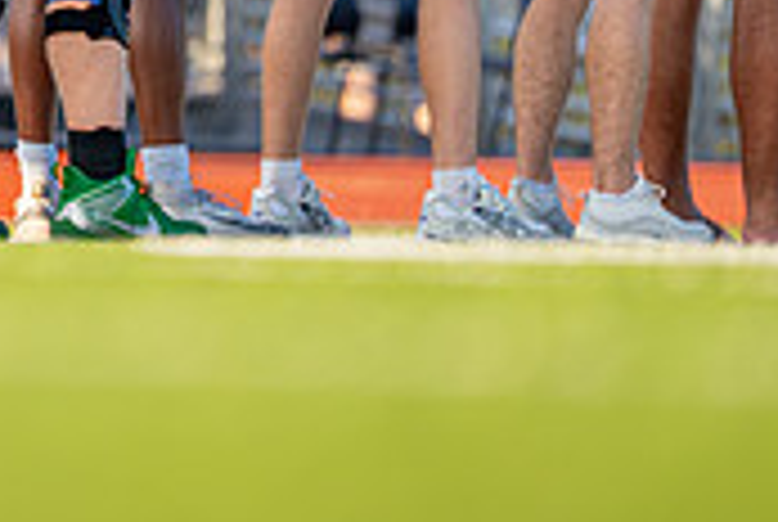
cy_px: -275
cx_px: -431
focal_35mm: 707
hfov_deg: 2.9
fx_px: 15305
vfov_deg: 2.0
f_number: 2.8
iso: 320
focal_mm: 200
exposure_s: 1/2000
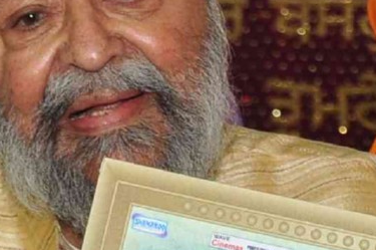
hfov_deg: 7.1
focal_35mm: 289
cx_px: 325
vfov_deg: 4.7
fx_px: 3014
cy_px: 428
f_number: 5.6
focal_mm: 32
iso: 400
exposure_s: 1/160
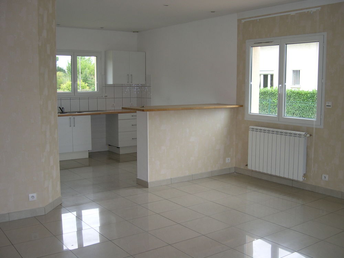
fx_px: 378
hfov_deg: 49.0
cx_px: 172
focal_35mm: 38
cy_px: 129
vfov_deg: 37.7
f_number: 2.8
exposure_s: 1/89.6
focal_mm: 8
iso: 100
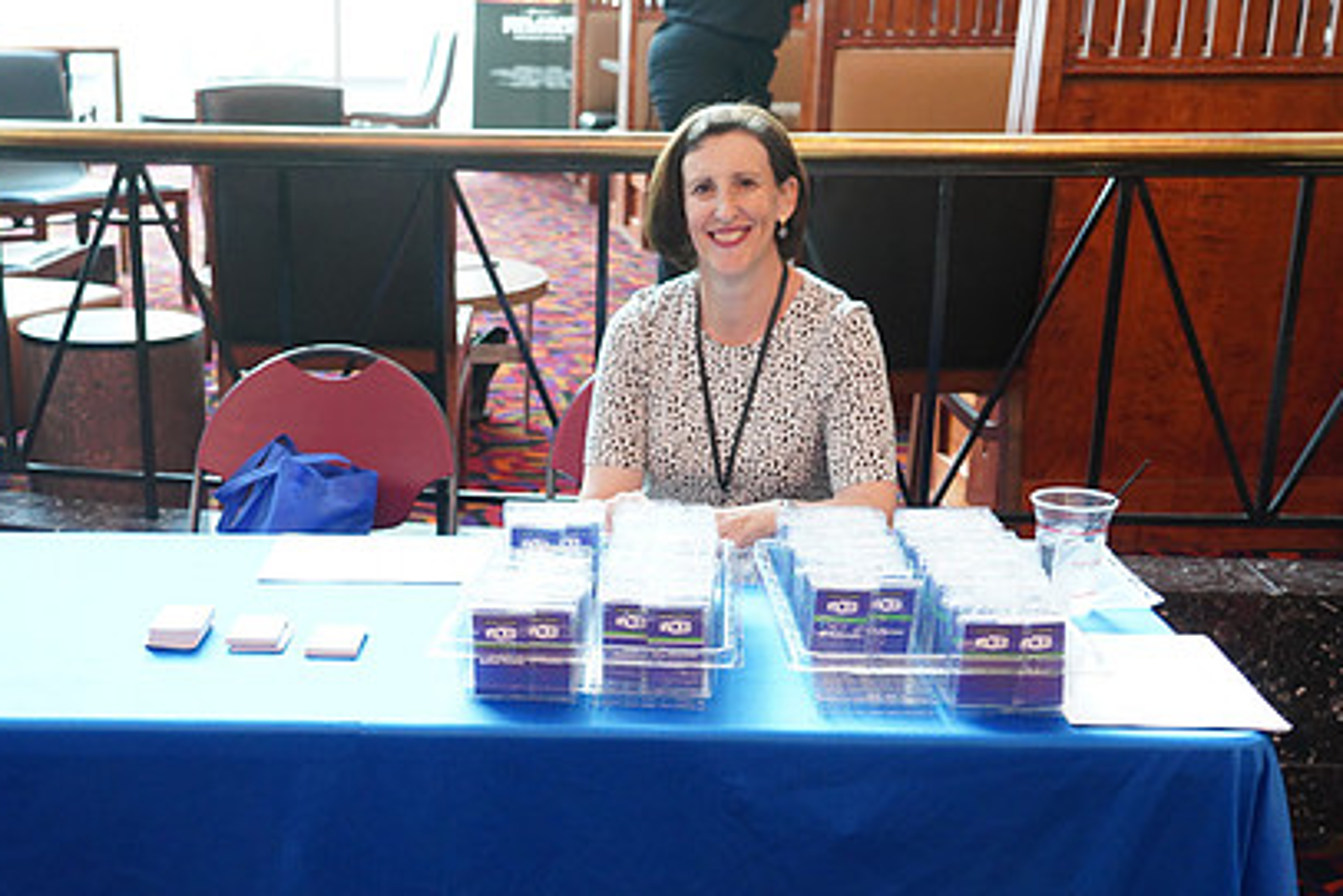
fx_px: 1866
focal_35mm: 50
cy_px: 636
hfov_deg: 39.2
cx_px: 463
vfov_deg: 26.8
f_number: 4.5
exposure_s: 1/80
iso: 3200
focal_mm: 35
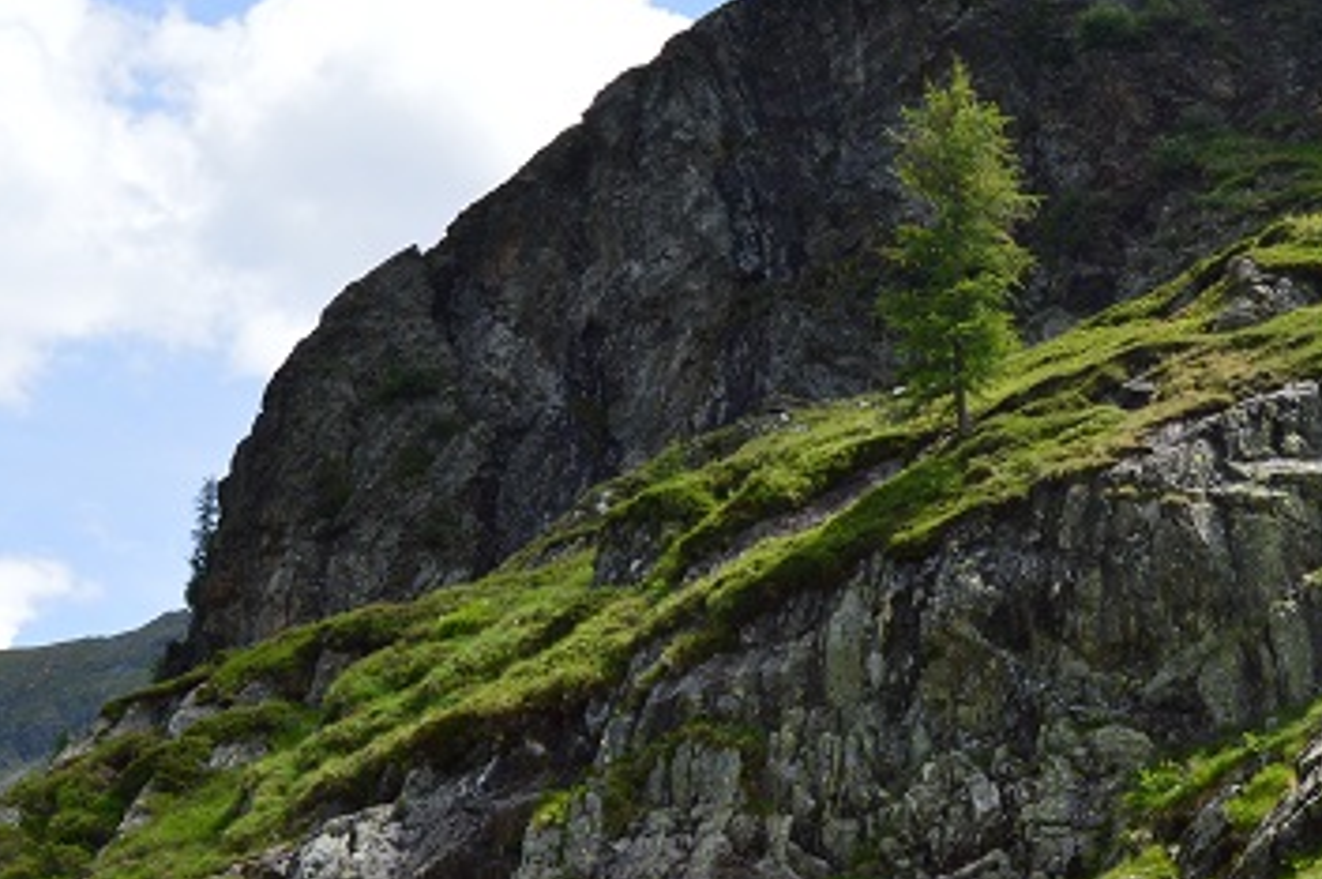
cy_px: 543
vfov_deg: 18.1
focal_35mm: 75
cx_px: 954
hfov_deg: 26.7
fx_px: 2752
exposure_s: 1/400
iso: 400
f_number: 11
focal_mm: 22
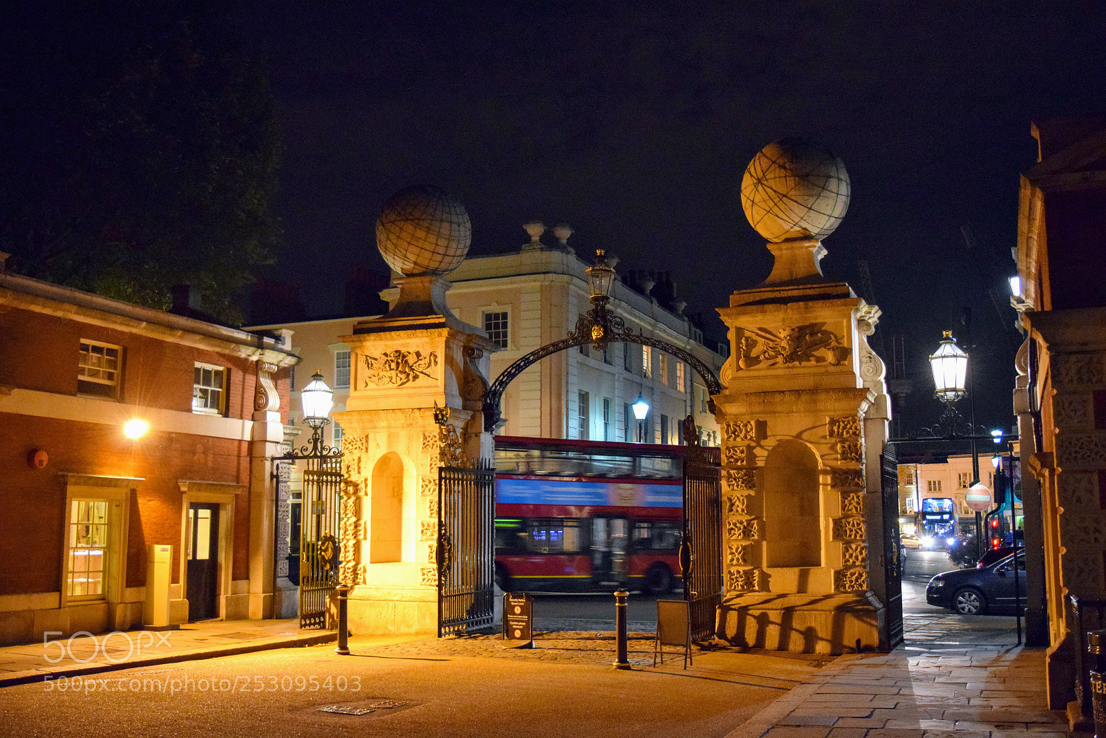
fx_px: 1152
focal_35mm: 38
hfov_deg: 51.3
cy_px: 369
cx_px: 553
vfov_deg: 35.5
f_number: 4
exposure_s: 1/20
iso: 3200
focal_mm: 25
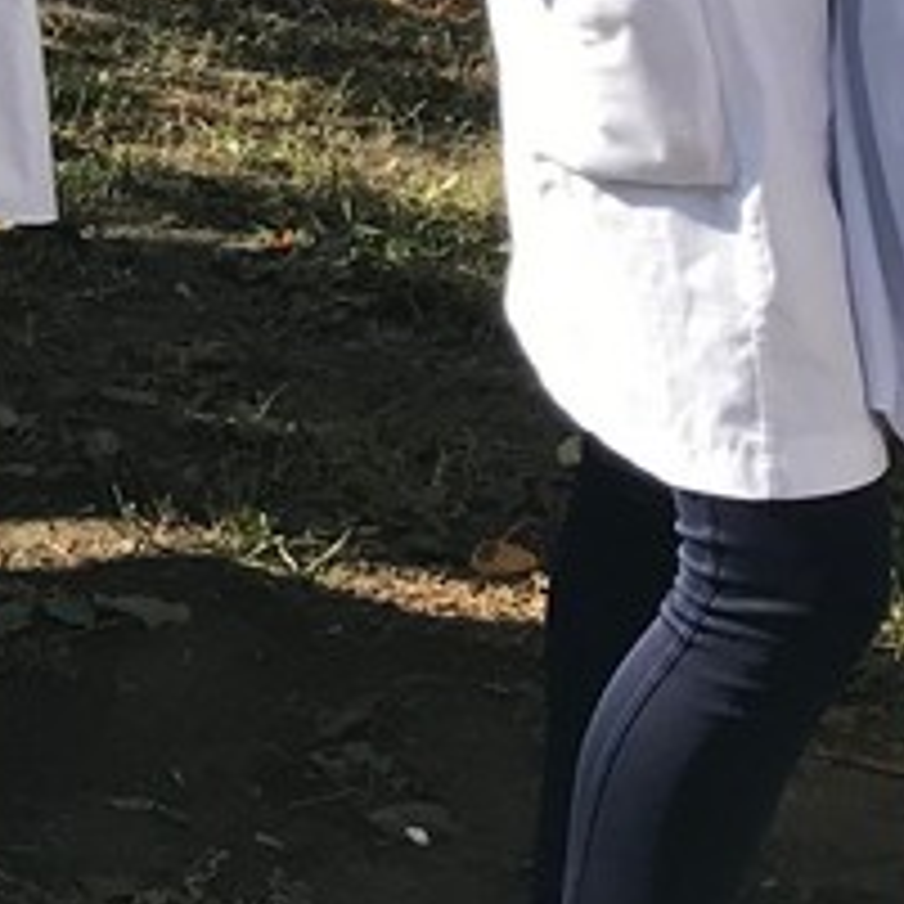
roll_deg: -0.4
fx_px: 4373
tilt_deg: -5.1
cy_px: -801
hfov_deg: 11.1
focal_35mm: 148
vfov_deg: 10.9
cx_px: -679
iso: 20
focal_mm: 3.99
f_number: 1.8
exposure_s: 1/847
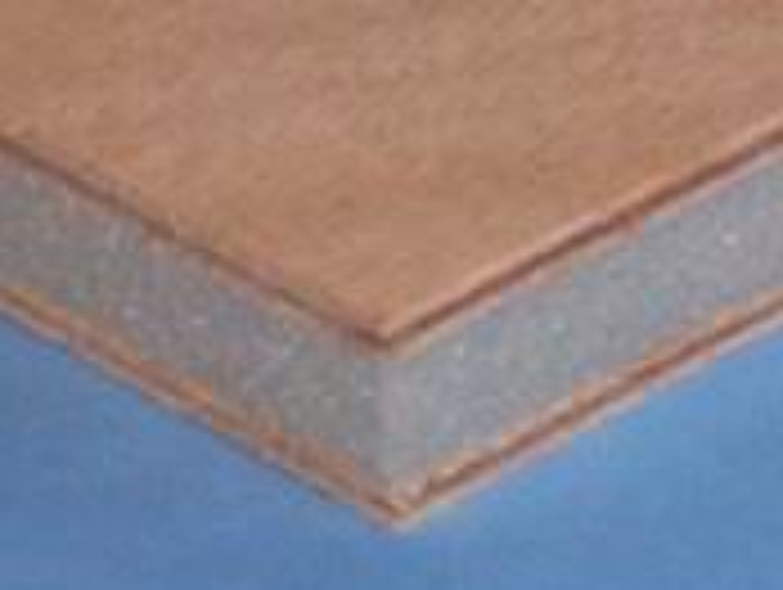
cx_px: 760
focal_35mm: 310
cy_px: -164
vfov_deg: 4.8
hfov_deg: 6.4
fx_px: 7022
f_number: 4.8
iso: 400
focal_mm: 18
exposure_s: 1/257
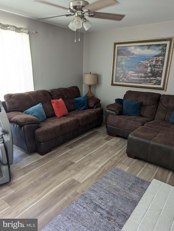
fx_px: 160
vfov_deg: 71.5
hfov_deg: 56.9
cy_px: 116
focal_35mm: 24
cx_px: 87
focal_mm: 6.81
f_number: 1.85
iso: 143
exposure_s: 1/44
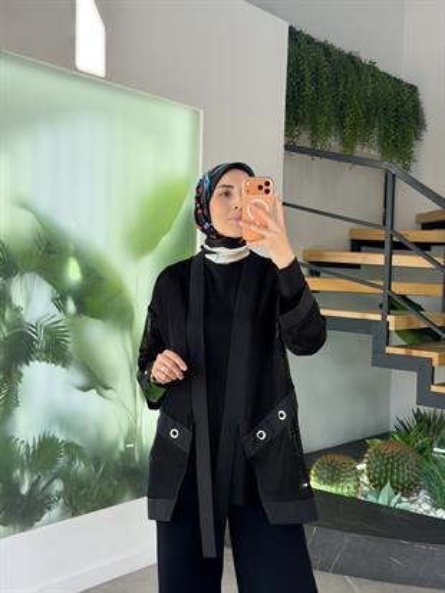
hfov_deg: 30.3
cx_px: 222
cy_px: 296
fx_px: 822
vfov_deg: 39.6
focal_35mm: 48
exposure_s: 1/277
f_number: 1.78
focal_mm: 6.76
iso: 64
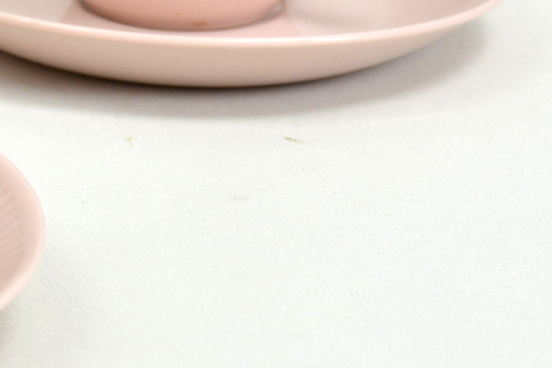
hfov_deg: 11.4
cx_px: -119
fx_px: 2705
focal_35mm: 176
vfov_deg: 7.7
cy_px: -27
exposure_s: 1/6
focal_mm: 25
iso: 400
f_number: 5.6
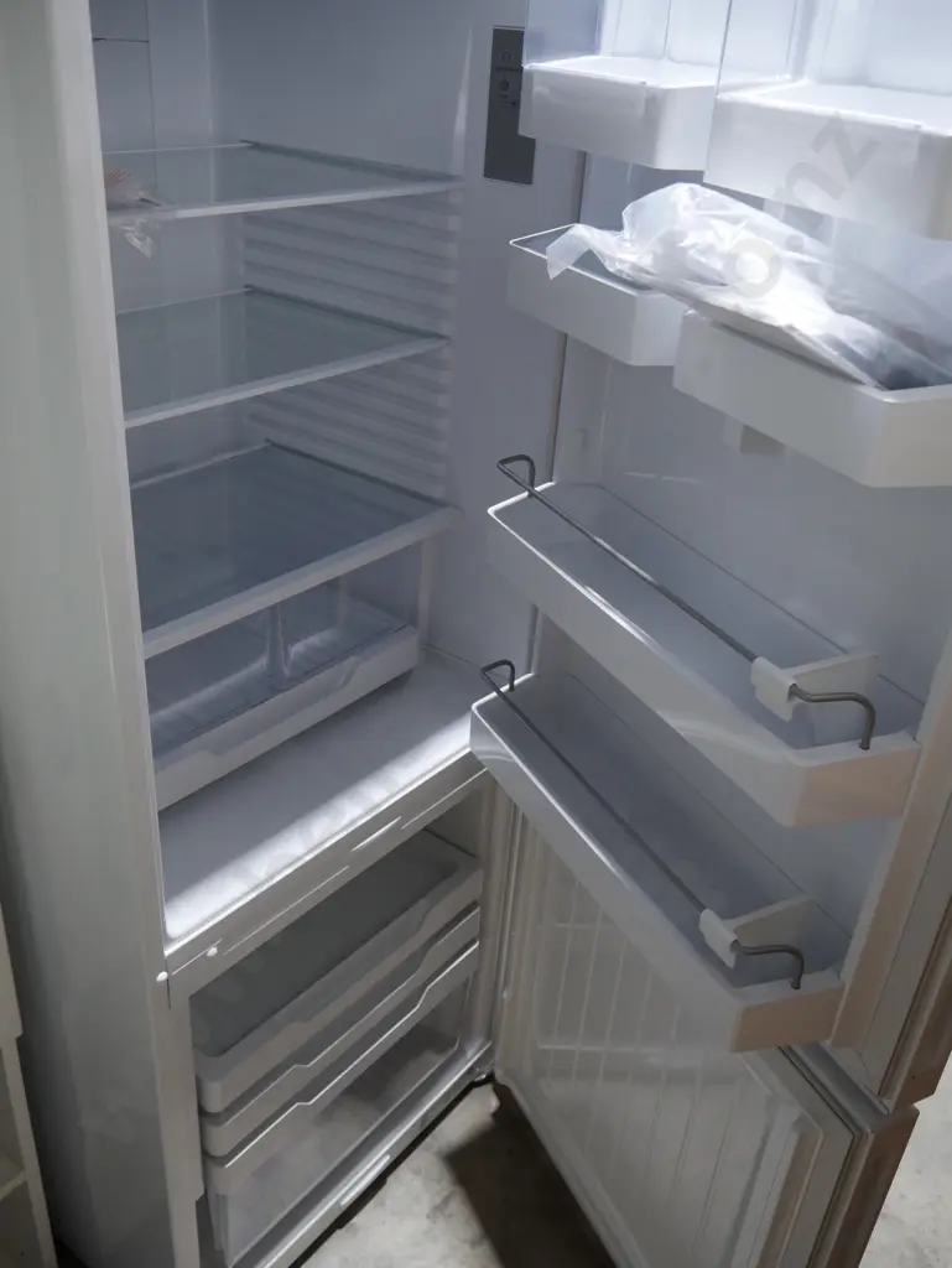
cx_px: 476
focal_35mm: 30
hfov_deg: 46.8
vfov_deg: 59.9
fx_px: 1099
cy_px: 634
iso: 400
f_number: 3.6
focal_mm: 15
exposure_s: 1/60
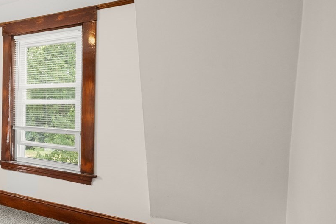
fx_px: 289
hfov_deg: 42.7
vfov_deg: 42.3
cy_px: 107
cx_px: -56
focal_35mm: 31
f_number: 9
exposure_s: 1/13
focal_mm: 12
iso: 1000
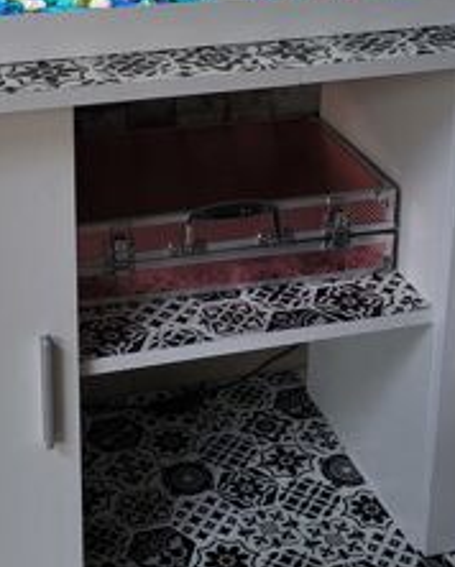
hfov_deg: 21.0
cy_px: 105
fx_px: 1227
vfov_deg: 25.5
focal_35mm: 73
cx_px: 176
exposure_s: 1/100
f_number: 1.8
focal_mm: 5.4
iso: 100
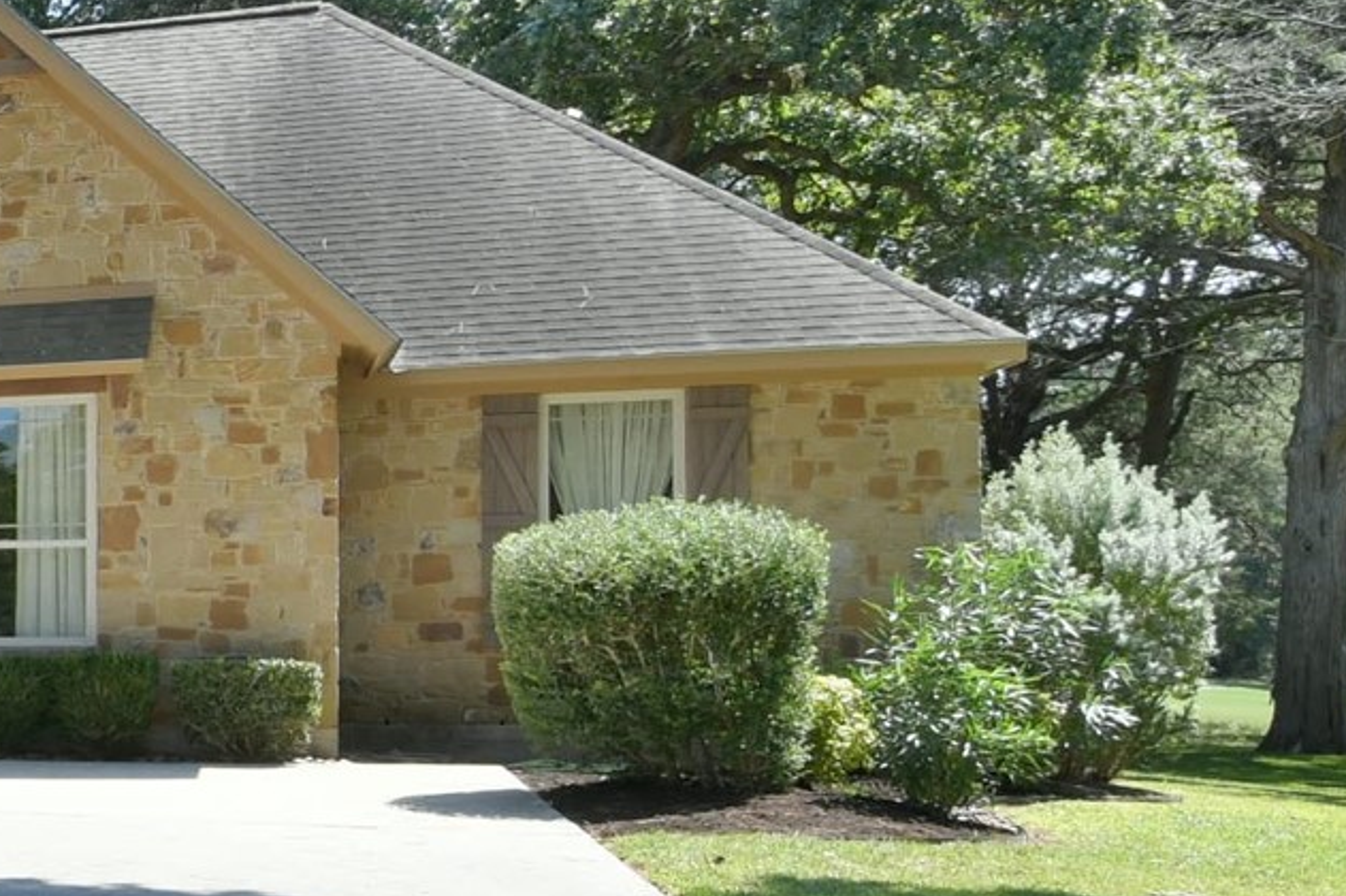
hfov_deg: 23.6
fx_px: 2317
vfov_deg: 21.7
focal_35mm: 62
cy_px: 649
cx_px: -821
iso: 400
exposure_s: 1/125
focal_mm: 12
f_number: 11
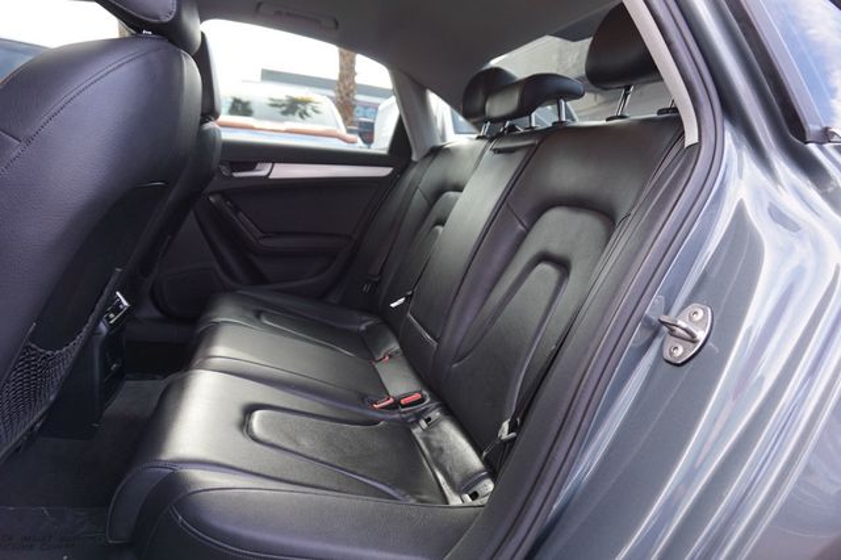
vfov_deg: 53.1
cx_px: 420
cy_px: 280
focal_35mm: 24
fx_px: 560
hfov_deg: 73.8
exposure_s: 1/60
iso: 200
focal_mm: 16
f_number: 4
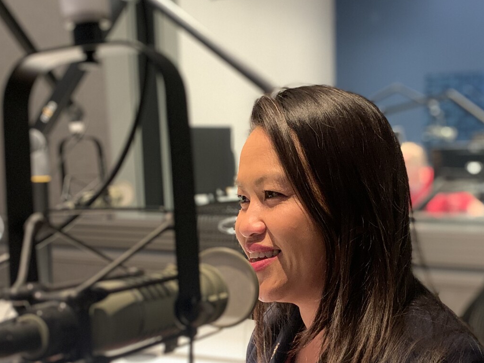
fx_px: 685
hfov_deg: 38.7
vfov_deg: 29.4
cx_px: 302
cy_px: 253
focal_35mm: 49
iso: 400
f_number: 1.8
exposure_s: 1/30
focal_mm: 4.25
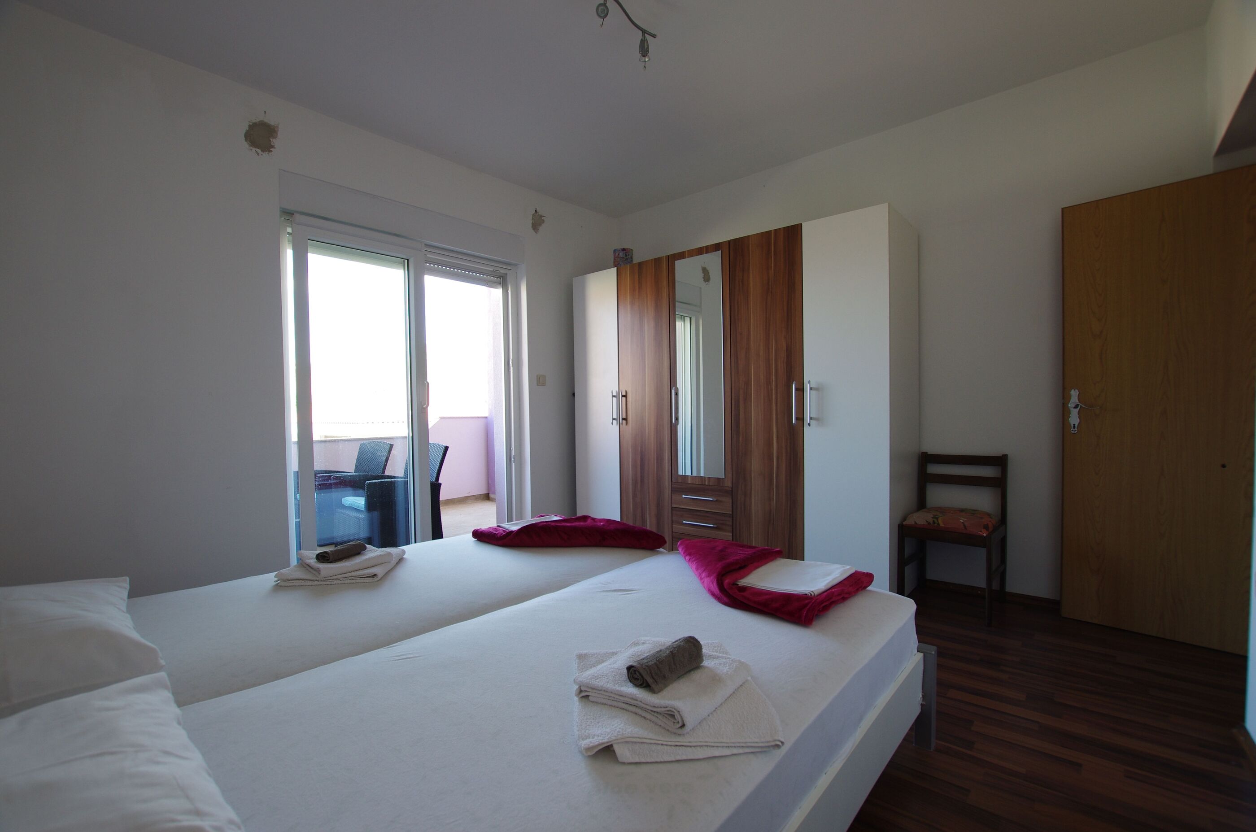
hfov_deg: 100.5
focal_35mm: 15
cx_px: 628
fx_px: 522
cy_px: 416
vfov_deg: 77.1
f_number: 5.6
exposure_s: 1/25
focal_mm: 10
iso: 200
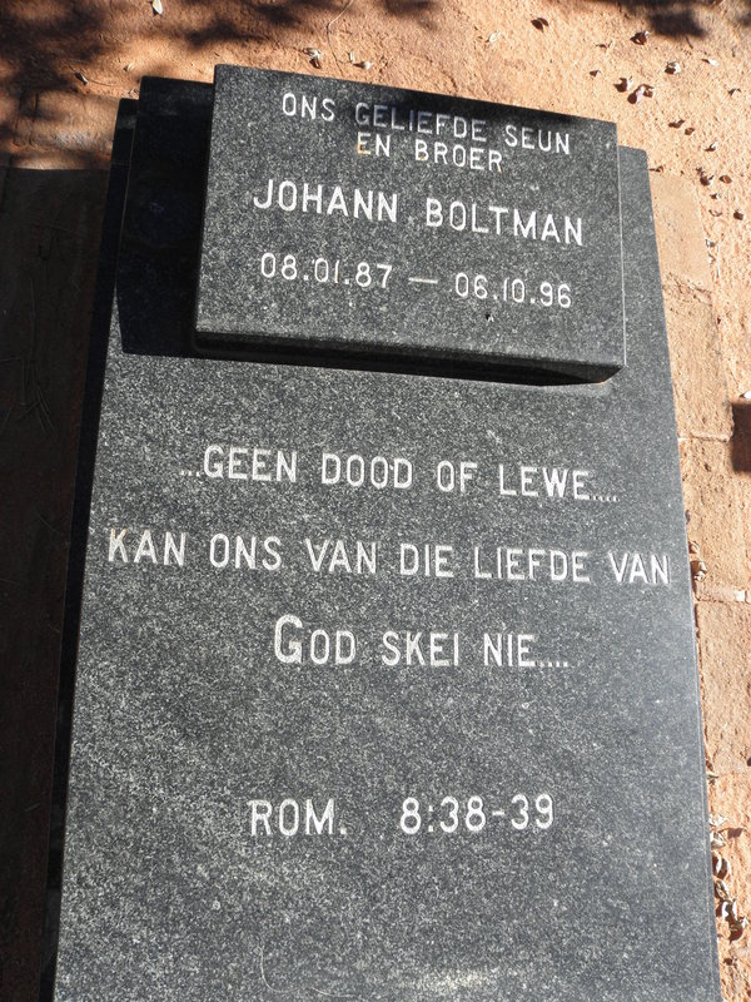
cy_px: 501
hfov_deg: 53.1
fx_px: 752
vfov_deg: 67.3
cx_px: 376
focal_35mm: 26
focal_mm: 4.6
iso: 64
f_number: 5.6
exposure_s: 1/125
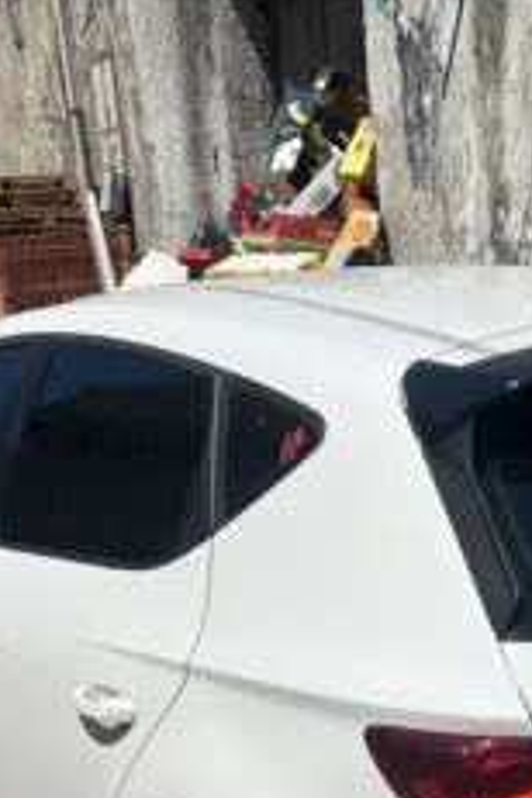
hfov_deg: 17.9
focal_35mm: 75
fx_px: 1662
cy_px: 791
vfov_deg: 25.7
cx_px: 463
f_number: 1.5
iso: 50
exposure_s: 1/8000
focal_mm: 5.7
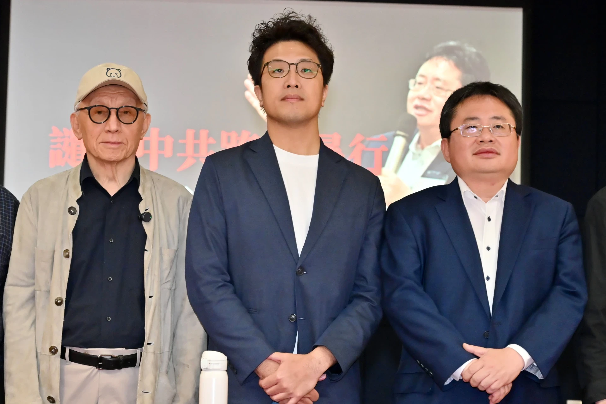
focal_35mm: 79
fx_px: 1329
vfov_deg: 17.3
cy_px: 202
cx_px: 303
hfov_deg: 25.7
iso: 4000
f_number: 5.6
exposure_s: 1/200
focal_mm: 79
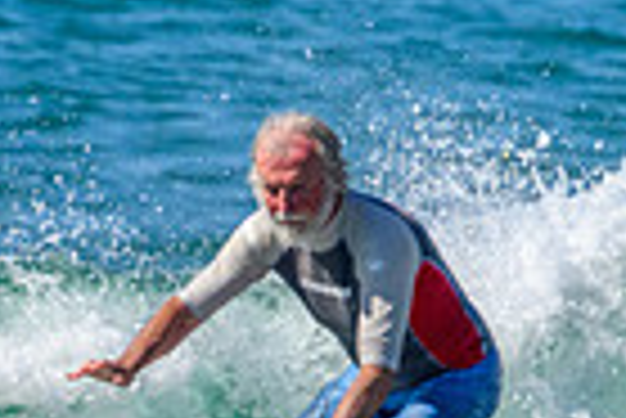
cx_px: 388
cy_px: 676
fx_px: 79967
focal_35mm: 4594
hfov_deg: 0.4
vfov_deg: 0.3
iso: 1100
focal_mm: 800
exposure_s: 1/2000
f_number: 11
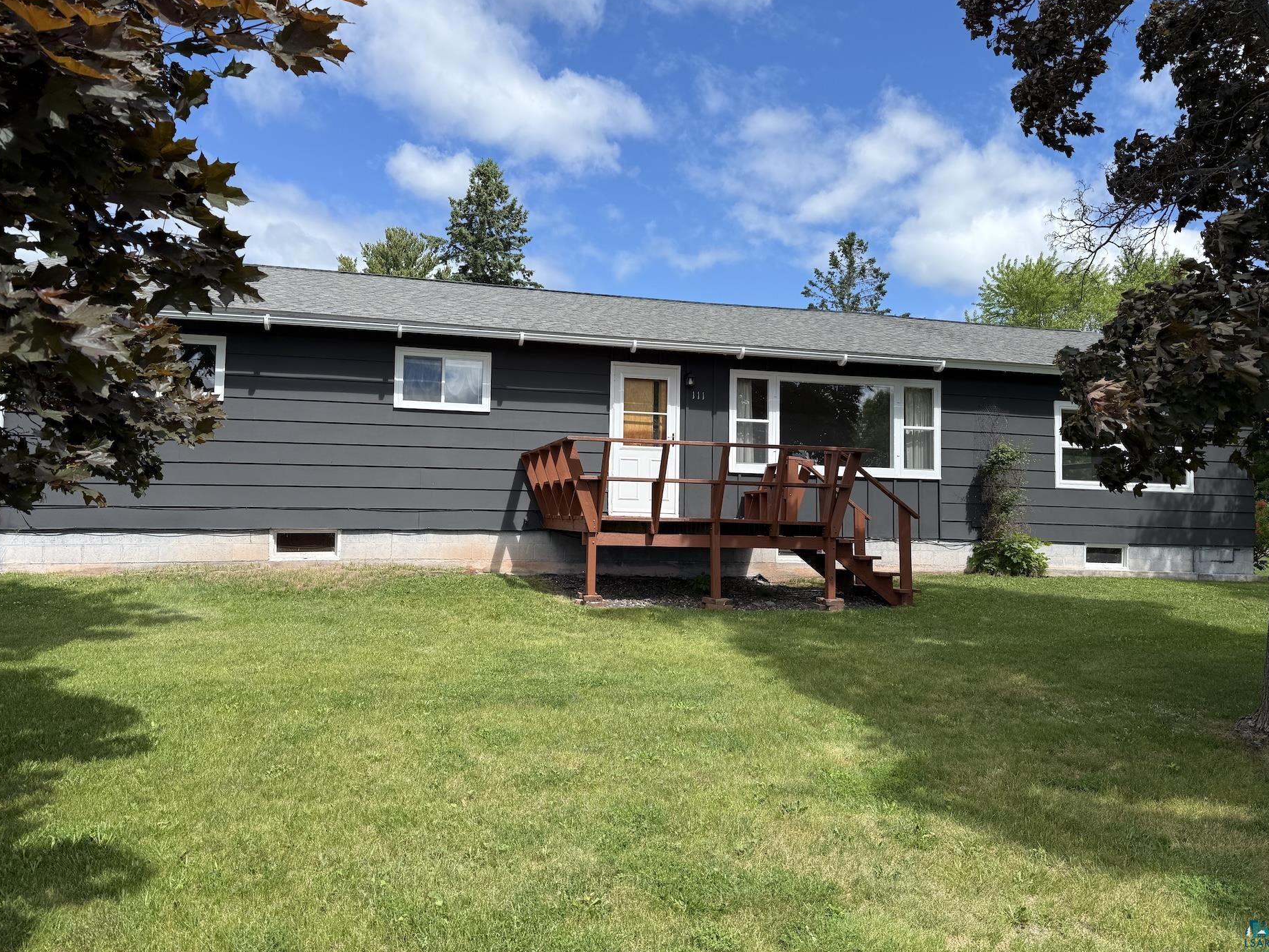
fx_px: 916
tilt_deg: +4.1
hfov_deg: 69.4
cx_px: 613
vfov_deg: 54.9
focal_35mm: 25
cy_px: 459
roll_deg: -0.9
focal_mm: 6.76
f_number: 1.78
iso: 80
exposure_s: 1/3279
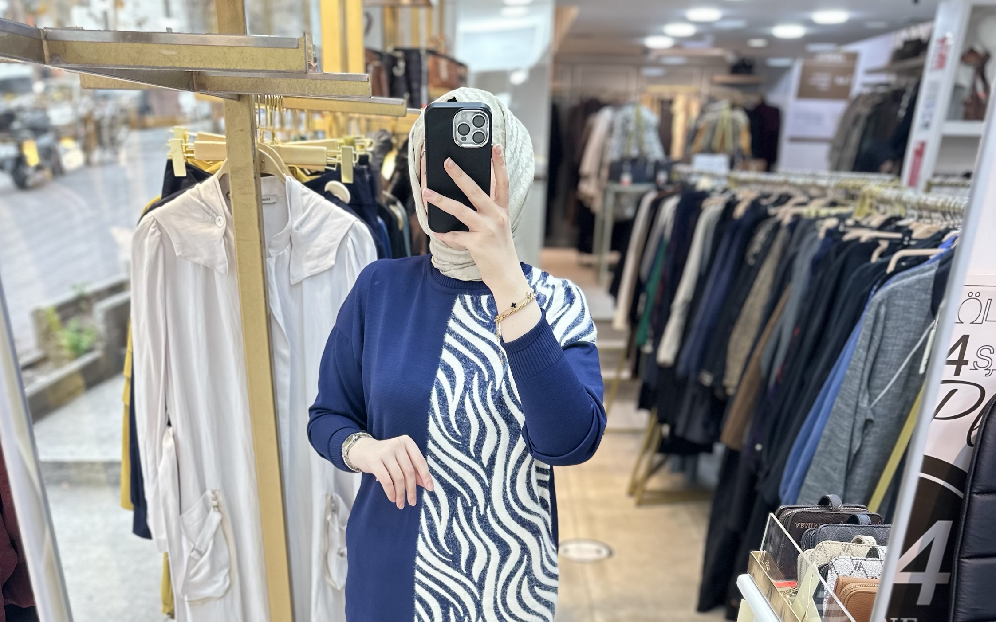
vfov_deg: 33.8
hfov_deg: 56.7
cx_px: 498
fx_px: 923
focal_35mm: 34
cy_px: 631
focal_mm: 6.86
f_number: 1.78
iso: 125
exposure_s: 1/100
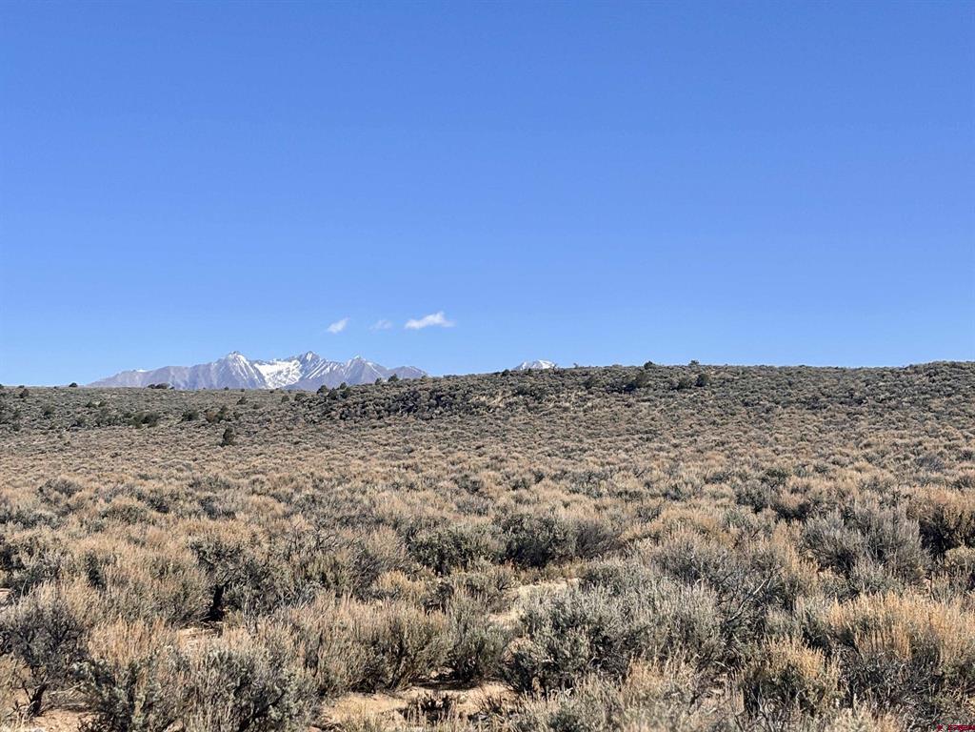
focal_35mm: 52
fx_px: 1465
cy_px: 366
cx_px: 488
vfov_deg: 28.0
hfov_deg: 36.8
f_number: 1.6
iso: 32
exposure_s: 1/3937
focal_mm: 5.96
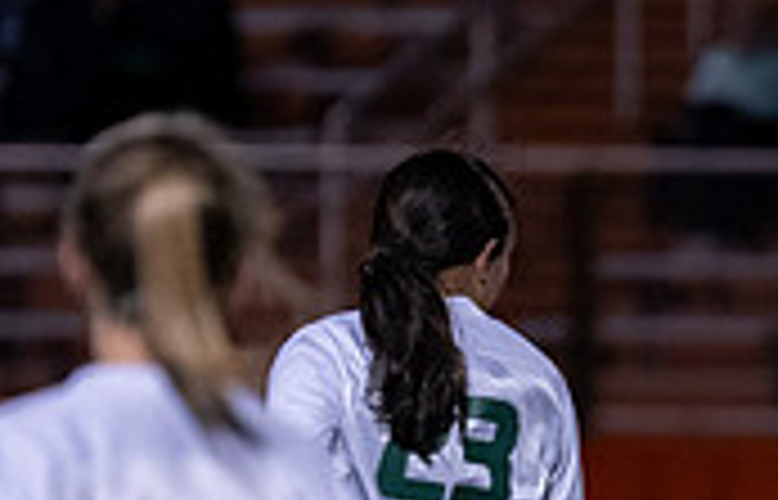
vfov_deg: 1.3
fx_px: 22111
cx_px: 855
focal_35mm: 1035
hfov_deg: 2.0
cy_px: 753
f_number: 2.8
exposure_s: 1/1000
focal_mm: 200
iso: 4000
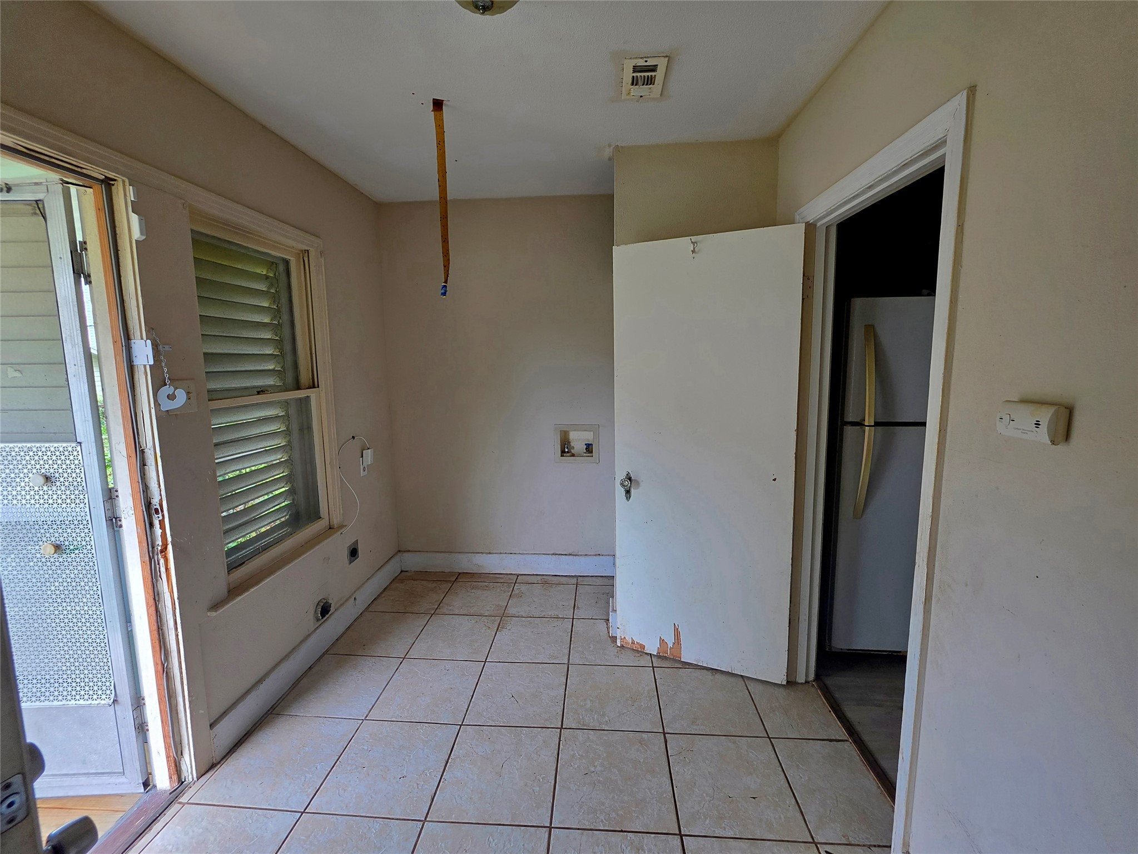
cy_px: 427
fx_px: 427
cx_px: 569
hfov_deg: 106.2
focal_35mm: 13
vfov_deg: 89.9
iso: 50
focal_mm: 2.2
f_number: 1.9
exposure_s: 1/120
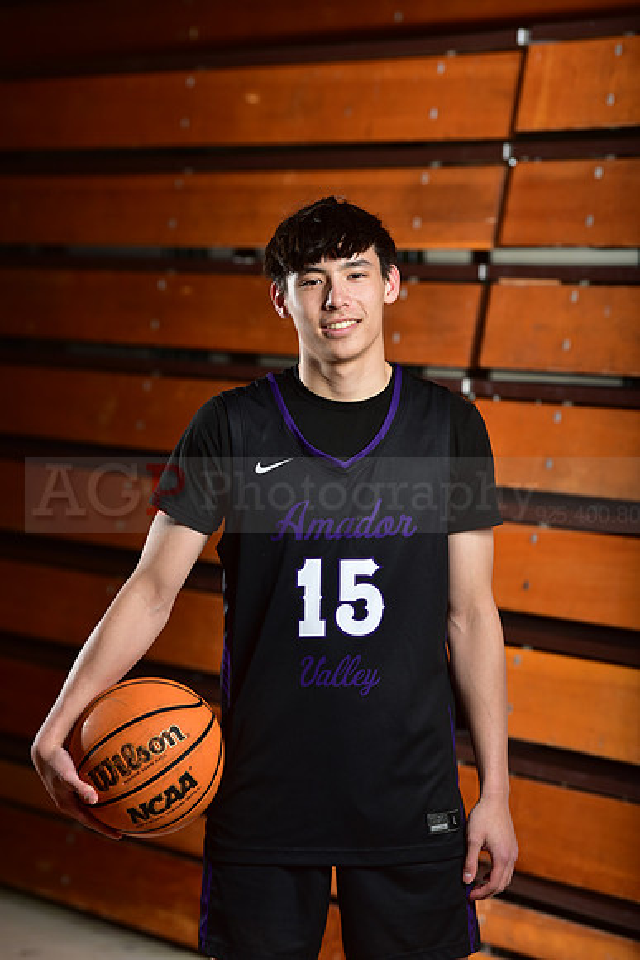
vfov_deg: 12.1
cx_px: 320
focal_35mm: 170
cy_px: 480
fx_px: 4530
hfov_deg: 8.1
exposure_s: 1/250
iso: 320
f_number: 5
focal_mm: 170
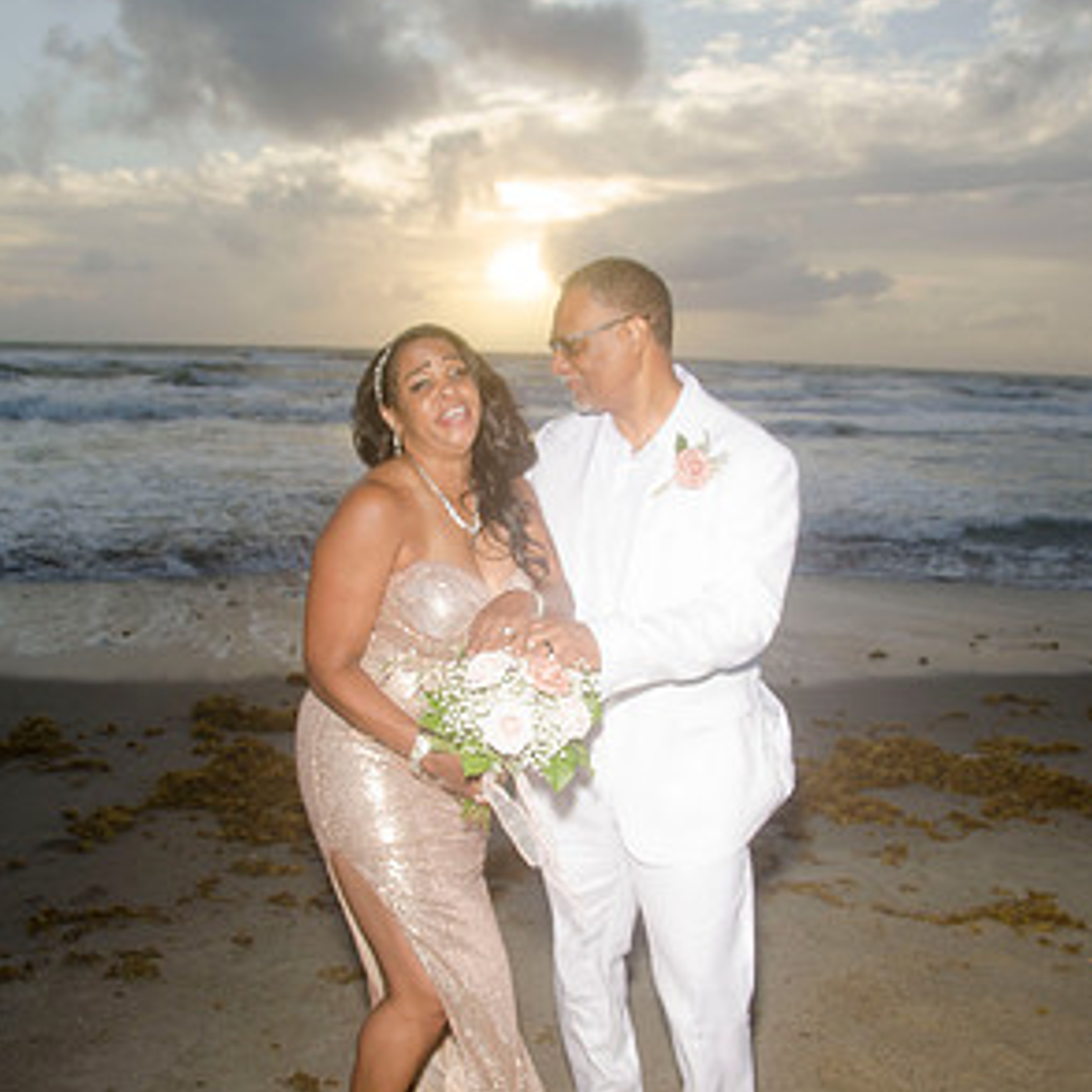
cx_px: 542
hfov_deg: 47.2
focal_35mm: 35
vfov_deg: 47.1
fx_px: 1249
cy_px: 602
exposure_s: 1/250
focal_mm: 18
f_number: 5.6
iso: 100
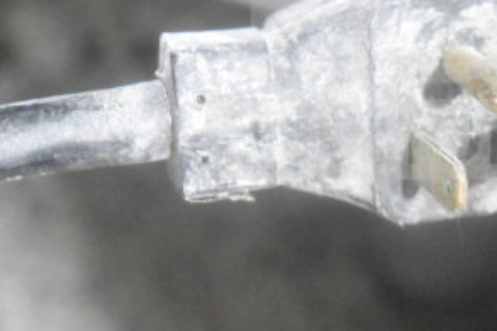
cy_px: 45
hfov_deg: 11.9
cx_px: 395
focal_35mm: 172
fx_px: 2374
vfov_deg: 8.0
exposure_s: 1/100
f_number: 5.6
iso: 12800
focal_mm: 55
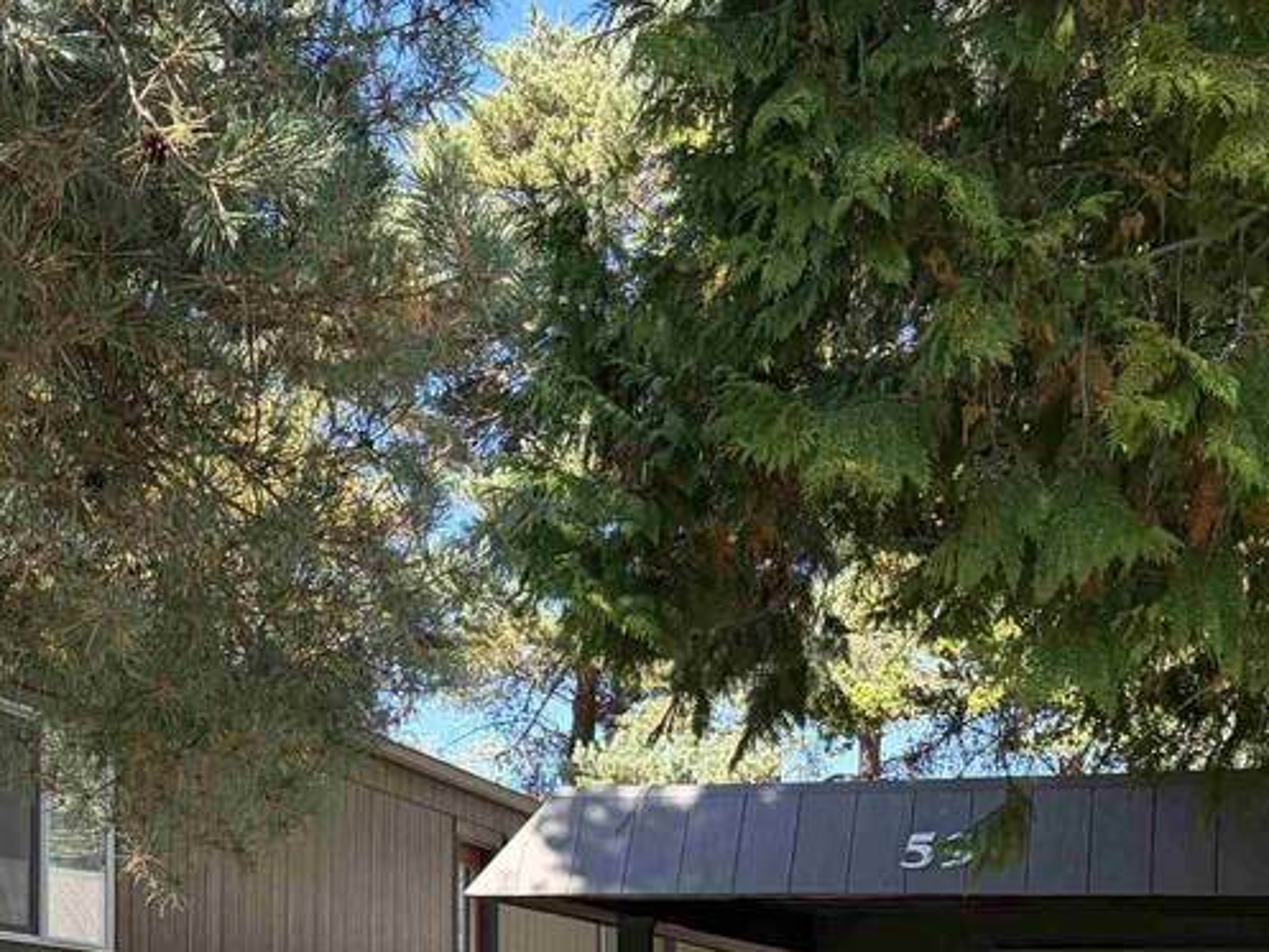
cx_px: 61
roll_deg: -0.8
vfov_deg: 21.2
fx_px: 2457
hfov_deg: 27.6
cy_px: 934
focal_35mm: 67
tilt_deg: +4.7
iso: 64
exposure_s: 1/660
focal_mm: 5.96
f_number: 1.6
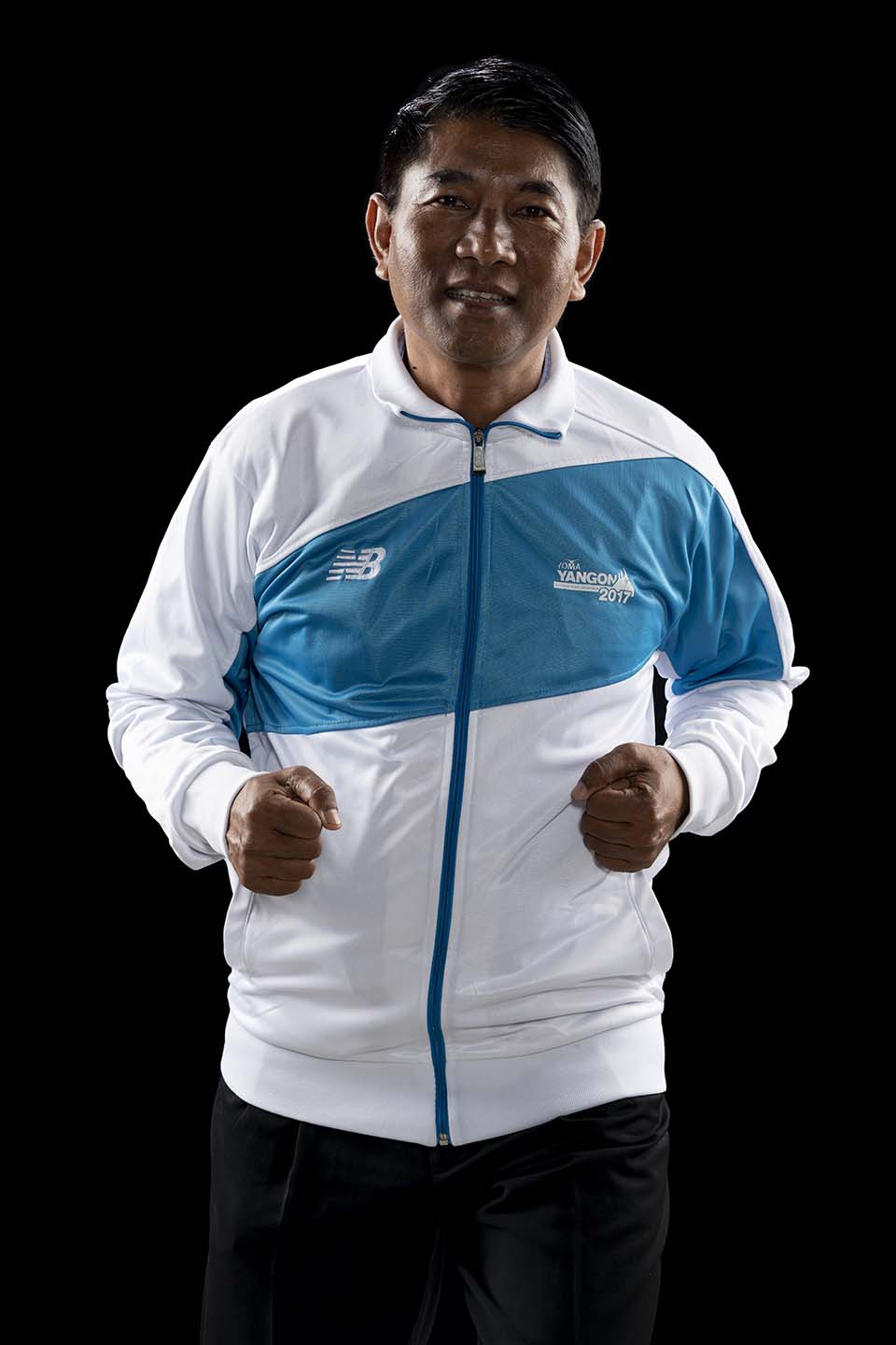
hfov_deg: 13.0
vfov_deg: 19.5
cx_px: 448
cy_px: 672
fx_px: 3920
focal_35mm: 105
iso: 100
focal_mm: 105
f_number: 7.1
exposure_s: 1/160
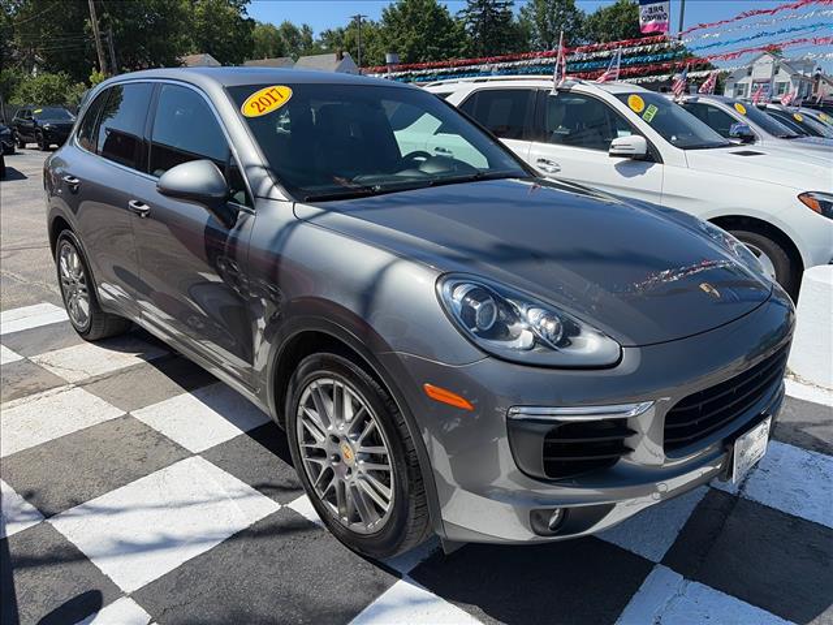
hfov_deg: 67.3
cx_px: 416
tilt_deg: -16.6
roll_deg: +0.7
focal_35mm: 26
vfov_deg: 53.1
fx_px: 626
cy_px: 312
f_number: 1.6
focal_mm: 5.96
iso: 64
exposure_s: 1/4329
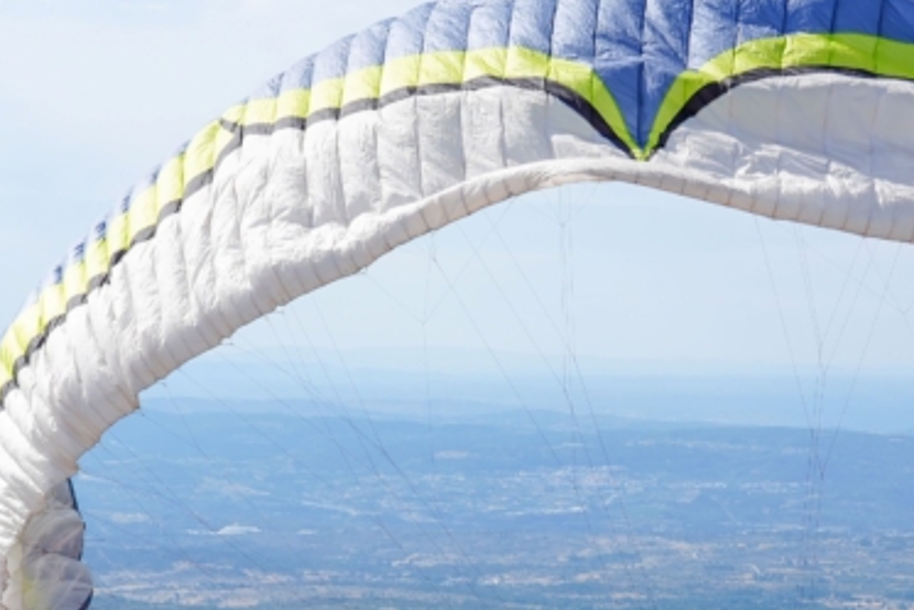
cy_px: 631
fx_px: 2032
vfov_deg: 16.7
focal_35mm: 80
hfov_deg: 25.3
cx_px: 539
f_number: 5
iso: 100
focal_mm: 29
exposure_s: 1/800
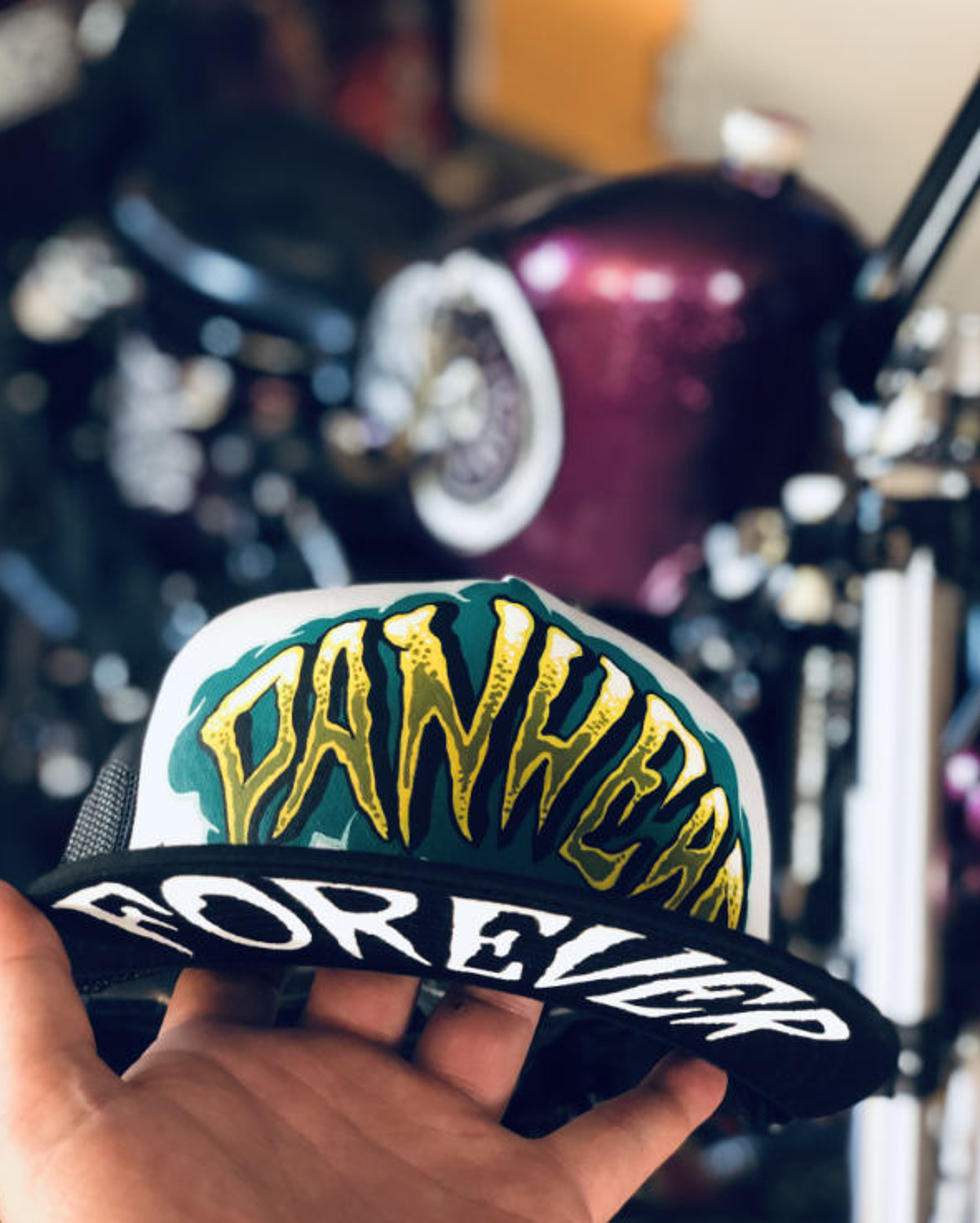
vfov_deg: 34.1
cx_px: 491
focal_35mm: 55
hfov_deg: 27.6
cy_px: 623
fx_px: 1993
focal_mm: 6
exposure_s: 1/11
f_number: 2.4
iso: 160
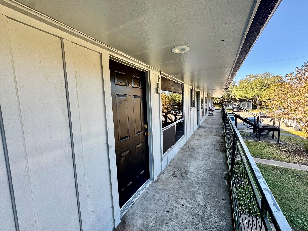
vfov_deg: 85.7
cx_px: 154
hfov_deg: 102.1
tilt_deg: -6.3
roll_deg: +2.0
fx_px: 125
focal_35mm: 14
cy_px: 116
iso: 40
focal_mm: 2.22
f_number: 2.2
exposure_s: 1/145
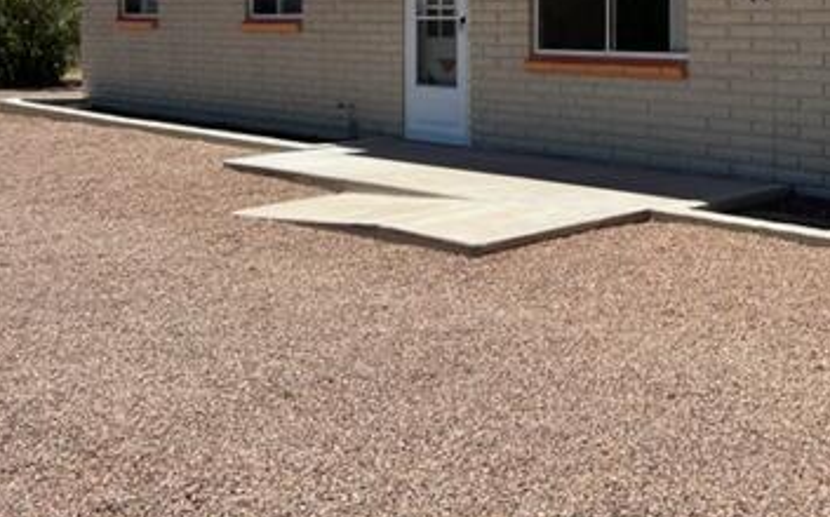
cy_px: 24
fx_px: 1130
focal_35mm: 50
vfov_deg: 24.8
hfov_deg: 39.3
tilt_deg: -0.6
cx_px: 618
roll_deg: +0.1
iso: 50
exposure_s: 1/4274
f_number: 1.5
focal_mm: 5.7
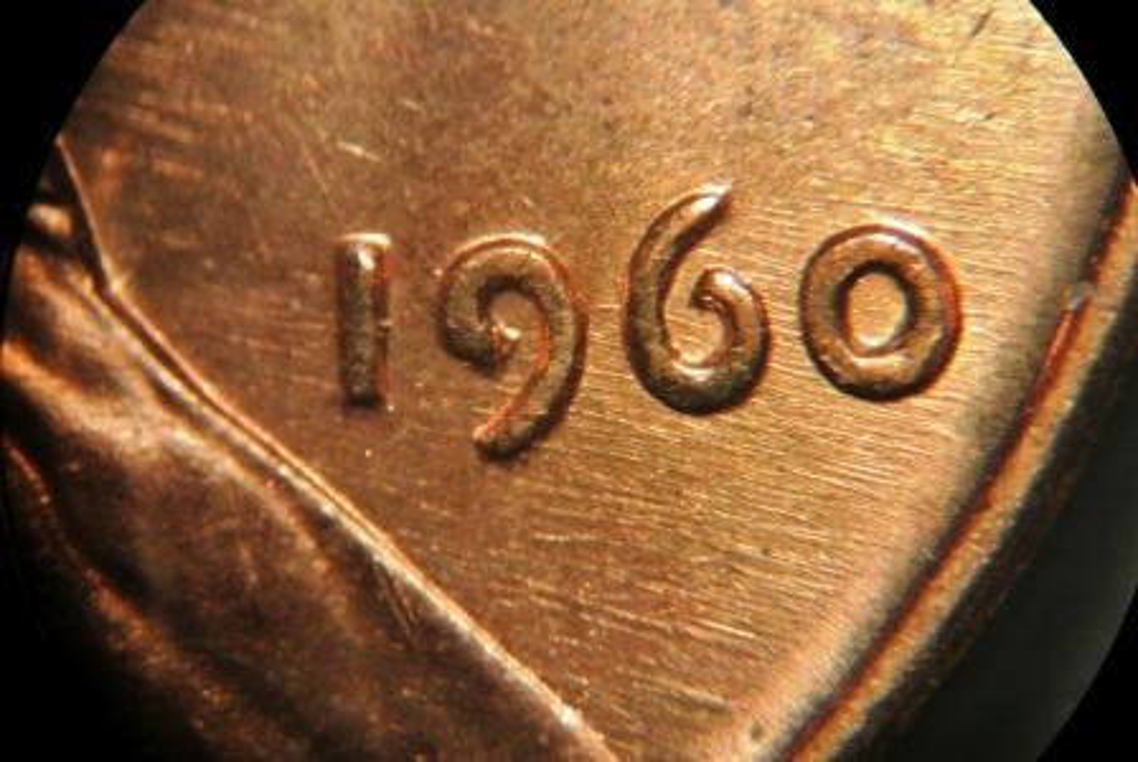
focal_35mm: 42
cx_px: 569
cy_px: 381
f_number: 4.2
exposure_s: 1/6
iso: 1600
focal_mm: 15.7
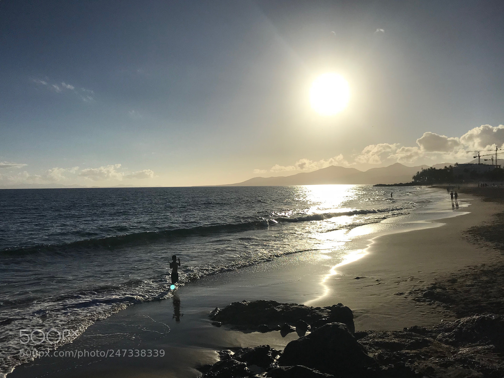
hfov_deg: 63.5
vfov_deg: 49.7
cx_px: 252
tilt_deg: +0.4
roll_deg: -1.2
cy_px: 189
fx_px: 408
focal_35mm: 28
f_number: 1.8
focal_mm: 3.99
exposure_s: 1/24390
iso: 25
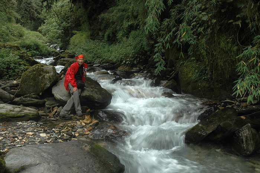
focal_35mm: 33
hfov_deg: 57.3
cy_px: 86
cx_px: 130
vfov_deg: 39.9
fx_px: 238
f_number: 22
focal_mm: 22
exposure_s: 1/15
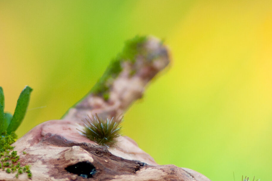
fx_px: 2845
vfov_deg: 3.6
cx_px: 83
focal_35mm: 377
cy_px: 182
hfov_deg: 5.5
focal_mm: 90
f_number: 4.5
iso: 200
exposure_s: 1/1250
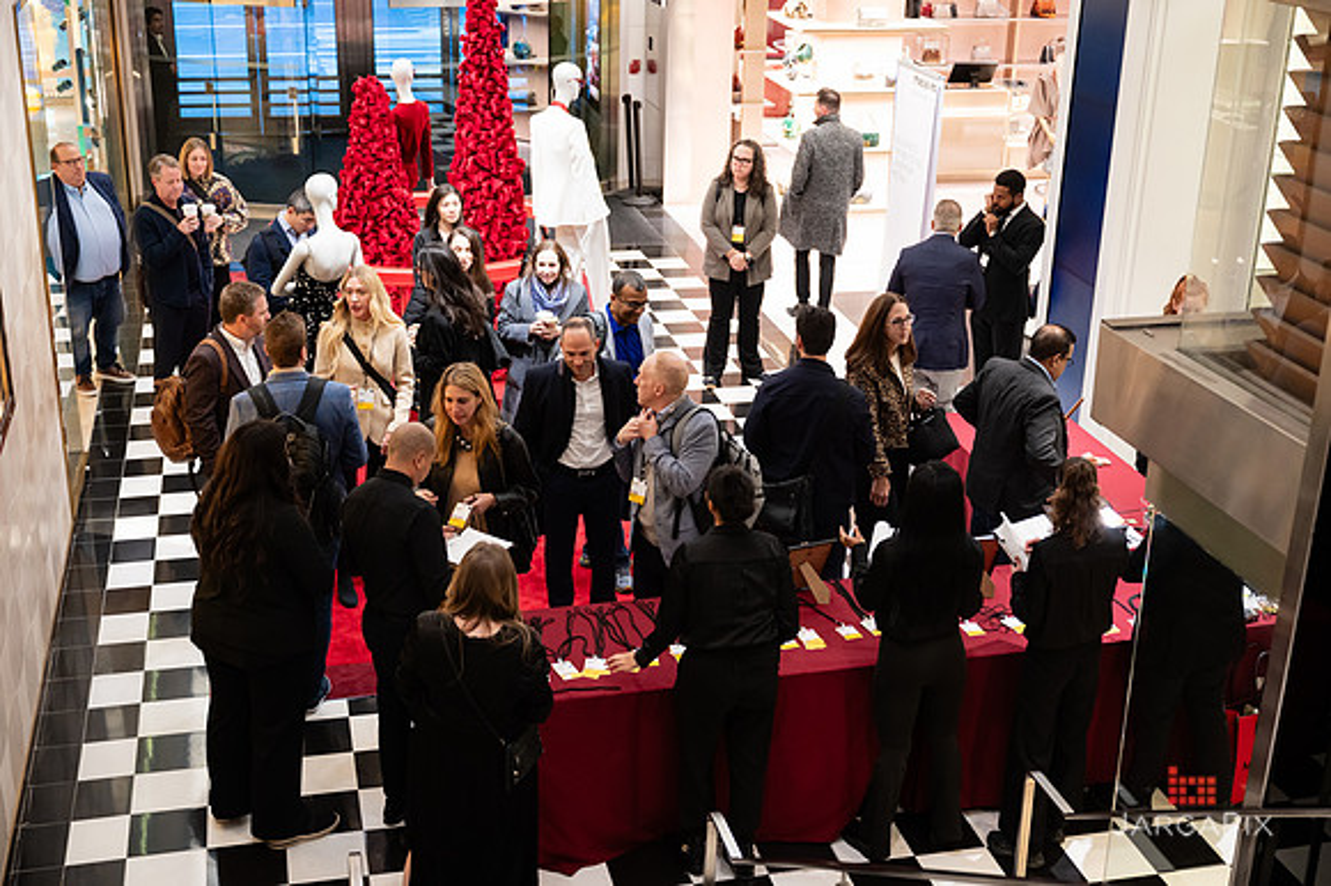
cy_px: 443
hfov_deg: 44.1
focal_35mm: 44
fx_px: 1644
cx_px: 666
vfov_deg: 30.2
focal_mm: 44
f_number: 3.2
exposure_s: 1/160
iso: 2000
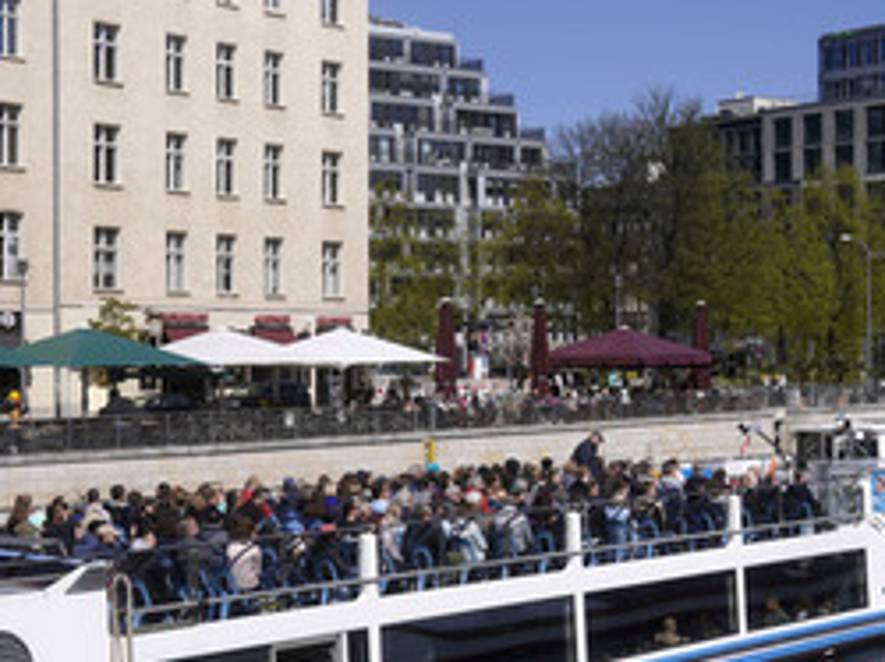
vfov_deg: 18.9
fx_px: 1992
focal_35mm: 78
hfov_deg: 24.9
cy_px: 375
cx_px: 625
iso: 160
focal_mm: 30
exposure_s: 1/800
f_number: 8
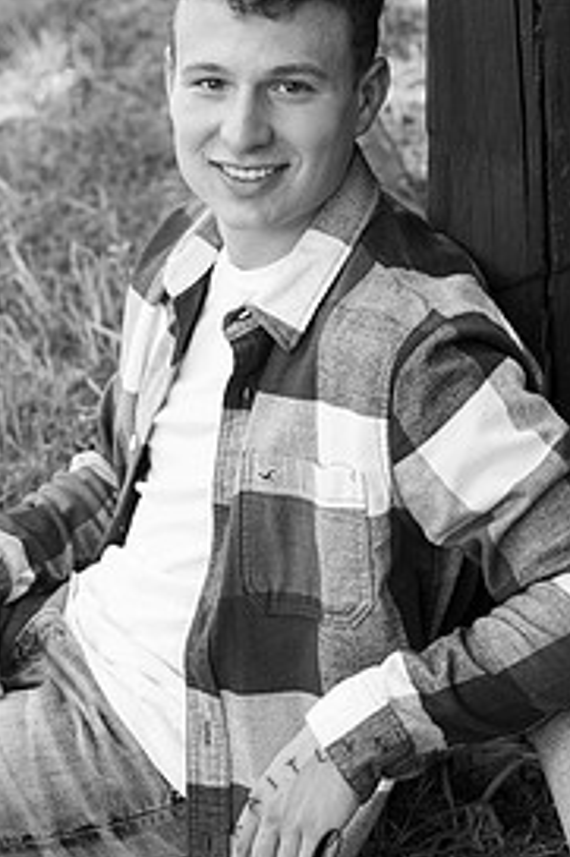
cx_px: 186
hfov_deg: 11.0
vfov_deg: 16.5
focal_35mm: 124
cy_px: 400
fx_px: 2949
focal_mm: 75
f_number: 5
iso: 400
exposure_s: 1/200
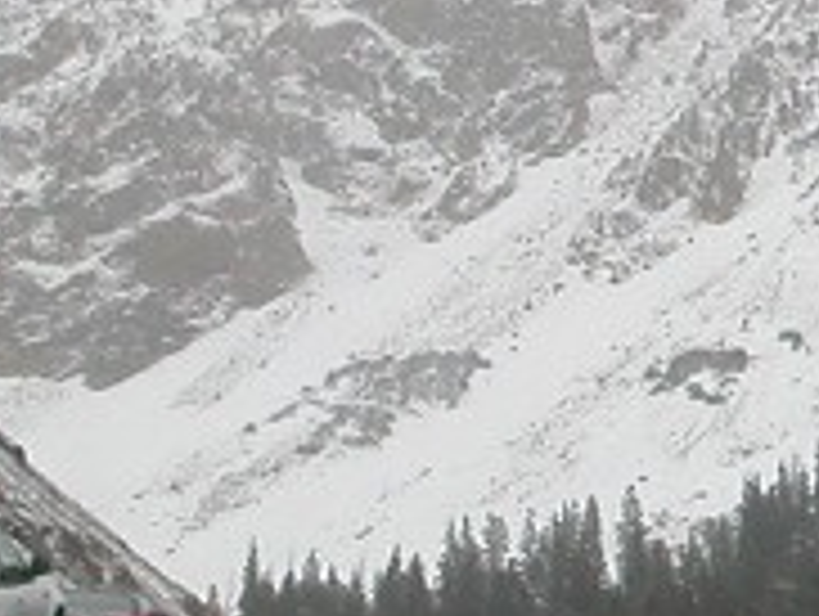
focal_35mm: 237
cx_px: 1089
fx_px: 5615
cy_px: 333
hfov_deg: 8.2
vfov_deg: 6.3
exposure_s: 1/608
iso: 100
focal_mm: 8.2
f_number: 5.4
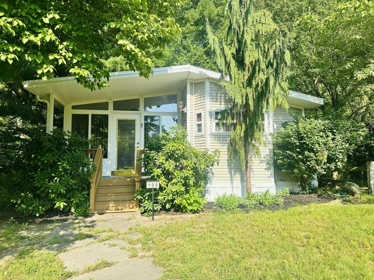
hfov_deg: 71.6
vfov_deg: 56.8
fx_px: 259
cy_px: 140
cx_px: 187
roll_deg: +0.9
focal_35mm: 24
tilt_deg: +5.3
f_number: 1.78
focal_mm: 6.86
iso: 80
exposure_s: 1/1949
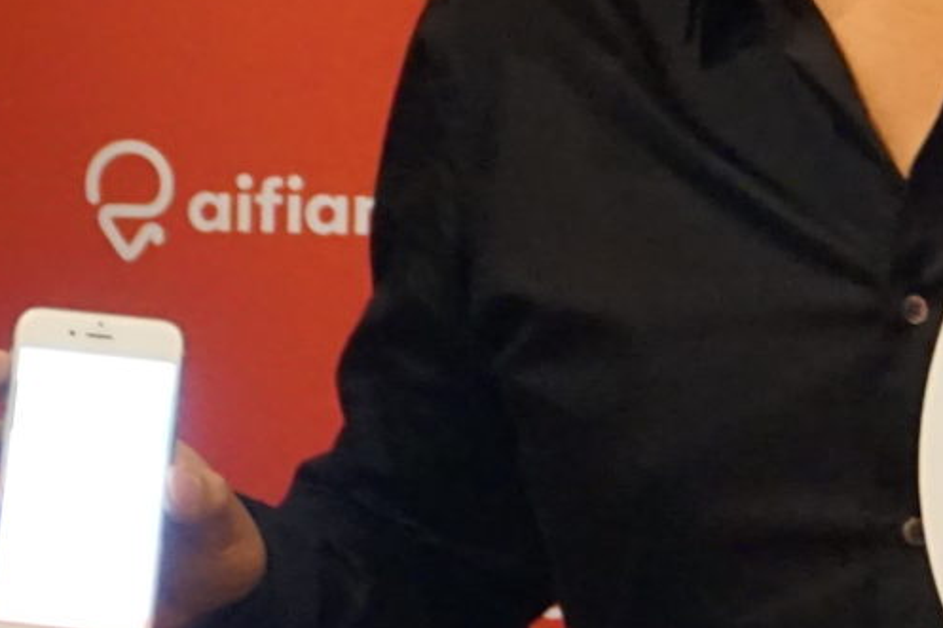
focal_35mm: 224
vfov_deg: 6.1
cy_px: 400
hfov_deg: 9.2
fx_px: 5876
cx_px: 374
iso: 3200
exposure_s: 1/50
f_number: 5
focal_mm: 31
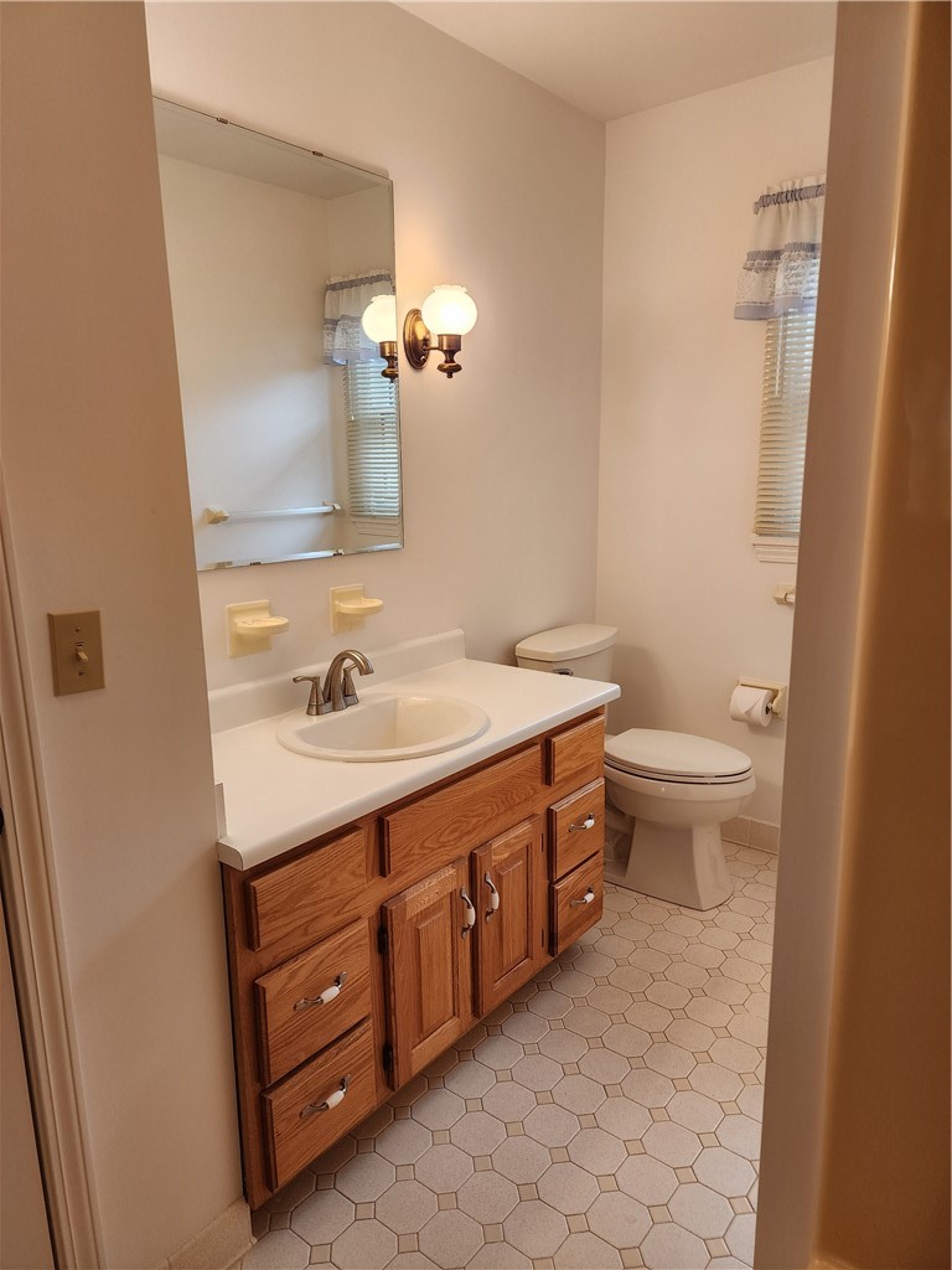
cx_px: 476
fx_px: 843
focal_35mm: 23
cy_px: 635
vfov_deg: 73.9
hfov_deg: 58.9
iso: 125
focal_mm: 6.4
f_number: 1.8
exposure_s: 1/120
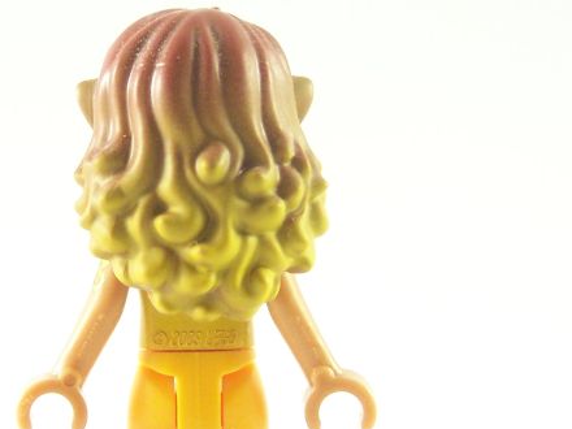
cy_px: 333
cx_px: 218
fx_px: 4924
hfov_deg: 6.6
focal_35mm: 298
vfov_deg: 5.0
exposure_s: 1/30
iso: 200
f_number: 3.2
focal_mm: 21.2
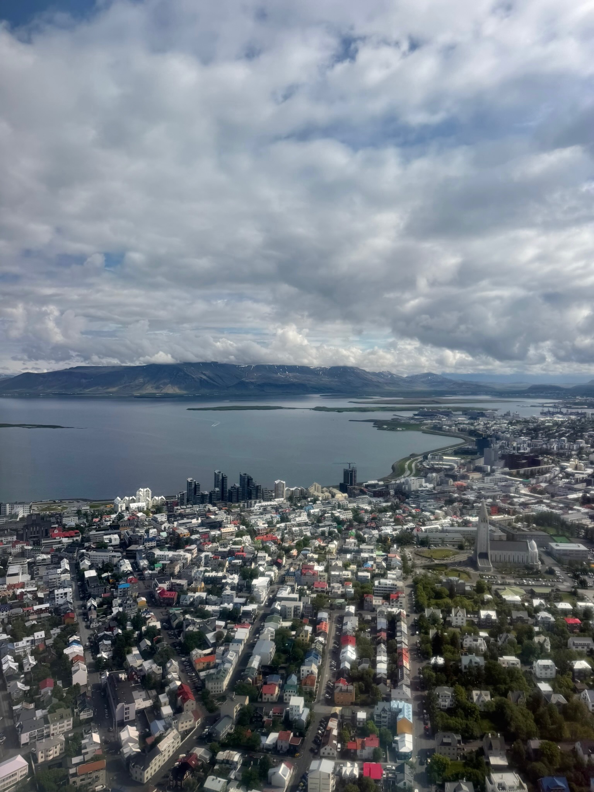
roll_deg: -2.4
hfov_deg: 56.8
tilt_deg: -1.1
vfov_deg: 71.6
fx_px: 549
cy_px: 396
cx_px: 297
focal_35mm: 24
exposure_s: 1/7353
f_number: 1.78
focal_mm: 6.76
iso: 80
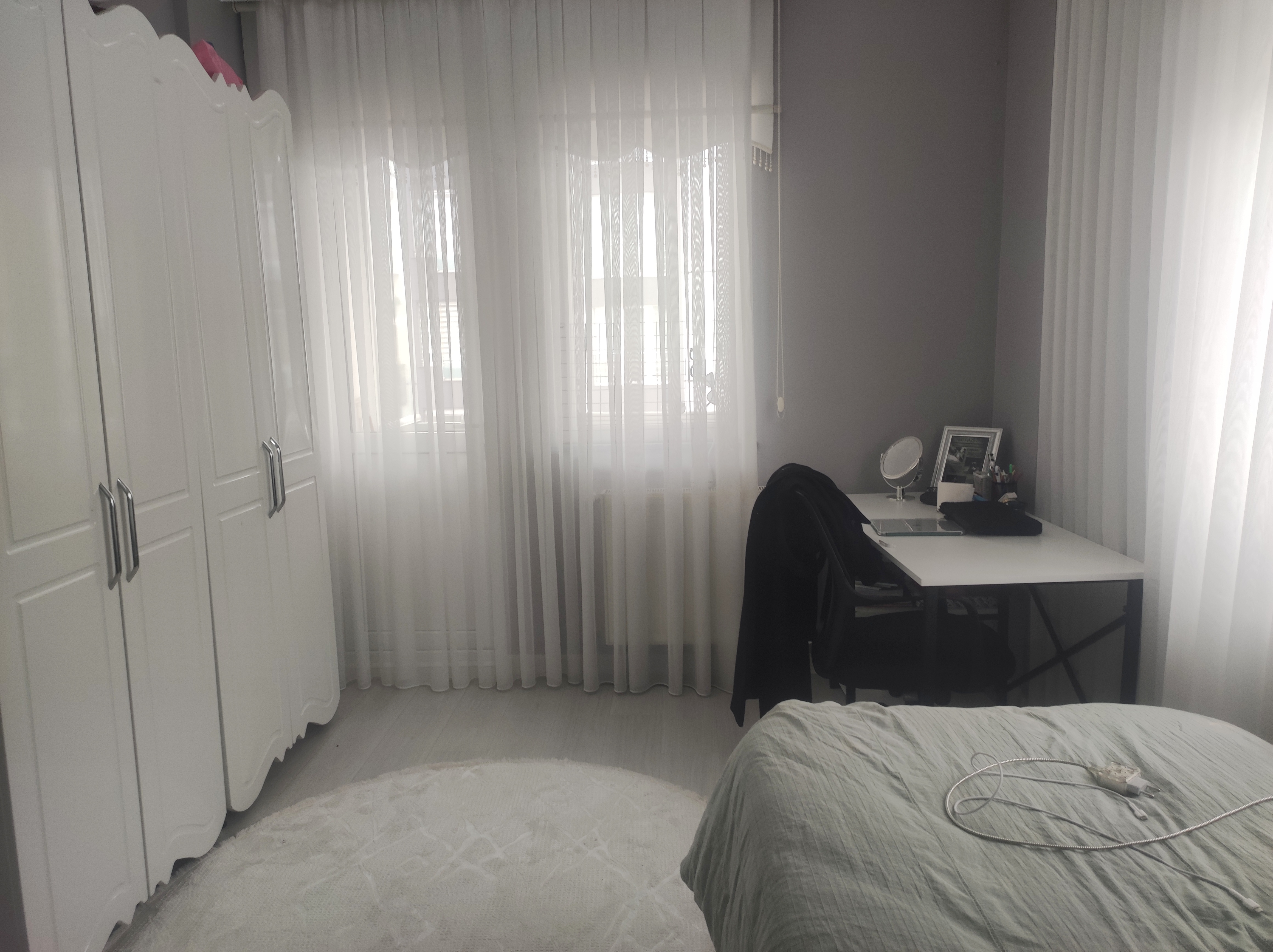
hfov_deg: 91.1
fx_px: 625
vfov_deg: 74.6
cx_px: 636
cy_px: 476
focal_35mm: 17
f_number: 1.79
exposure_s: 1/50
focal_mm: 4.74
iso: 107
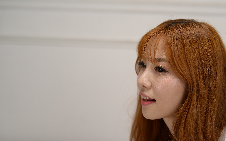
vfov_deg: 20.0
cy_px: 91
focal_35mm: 65
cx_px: 132
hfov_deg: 31.5
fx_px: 400
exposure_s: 1/160
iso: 100
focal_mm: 50
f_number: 2
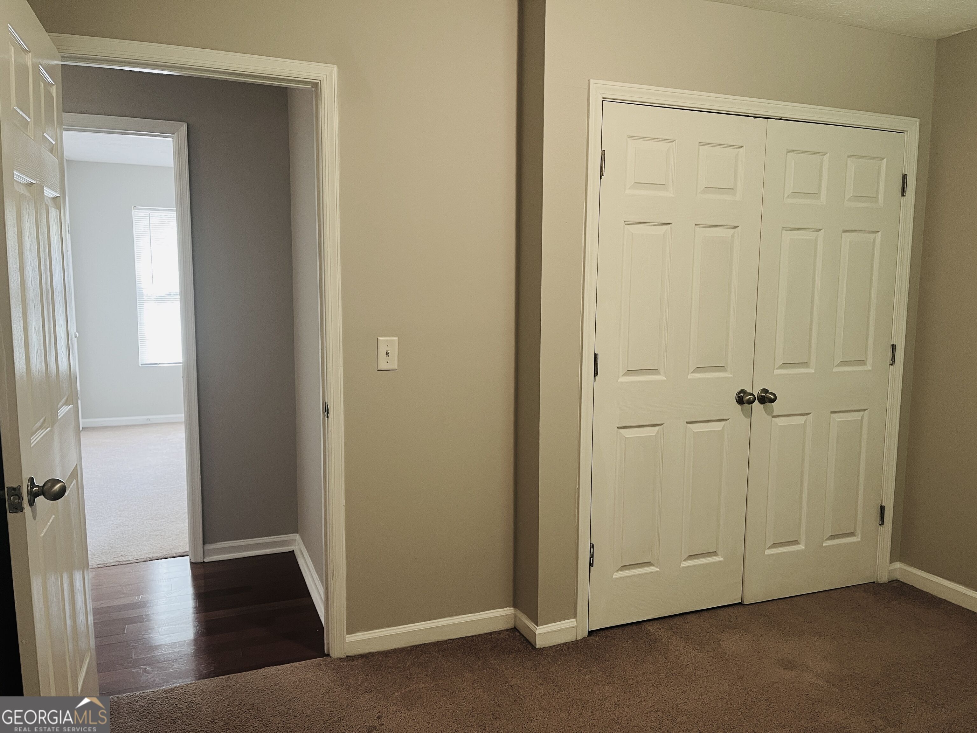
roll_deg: -0.1
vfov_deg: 53.1
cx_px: 488
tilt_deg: -6.9
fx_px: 734
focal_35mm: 26
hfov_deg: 67.3
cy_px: 366
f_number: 1.6
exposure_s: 1/60
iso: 200
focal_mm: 5.1
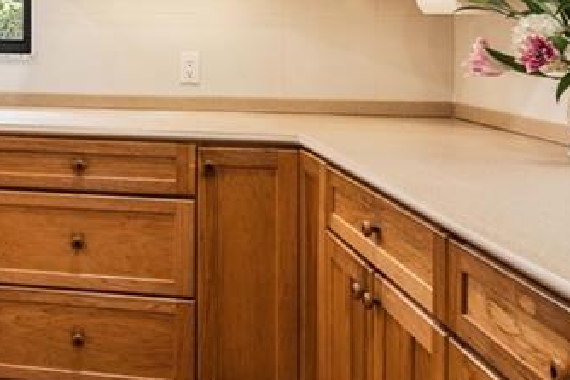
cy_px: 32
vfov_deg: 26.6
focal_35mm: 49
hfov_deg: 33.7
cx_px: -90
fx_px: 776
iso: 400
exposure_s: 1/1.67
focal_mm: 16
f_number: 8
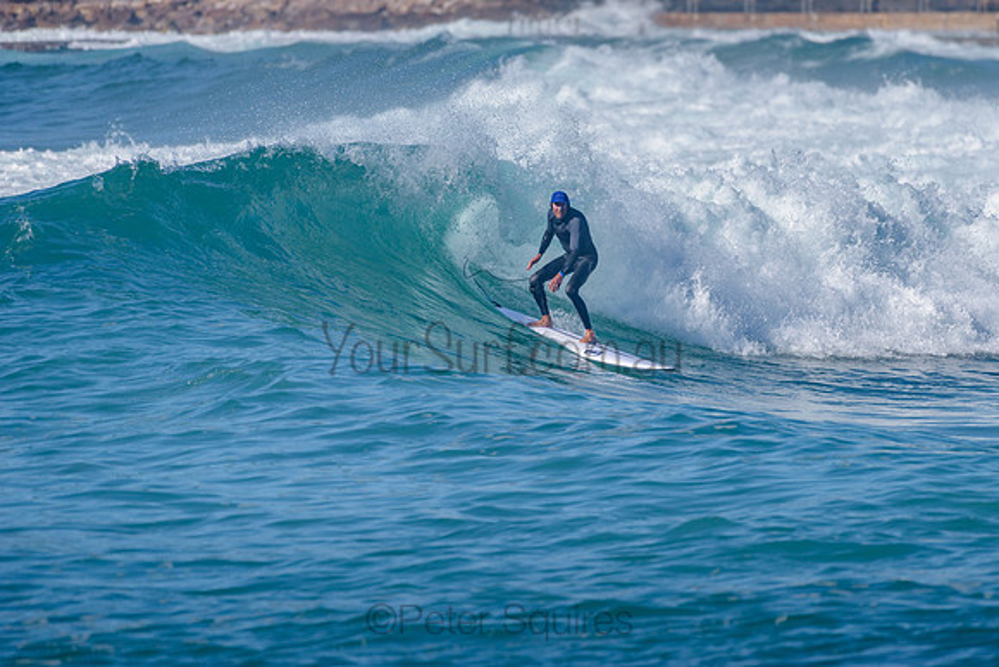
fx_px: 17008
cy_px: 279
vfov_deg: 2.2
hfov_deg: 3.4
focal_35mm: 613
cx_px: 612
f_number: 5.6
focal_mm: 500
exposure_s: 1/2000
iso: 125
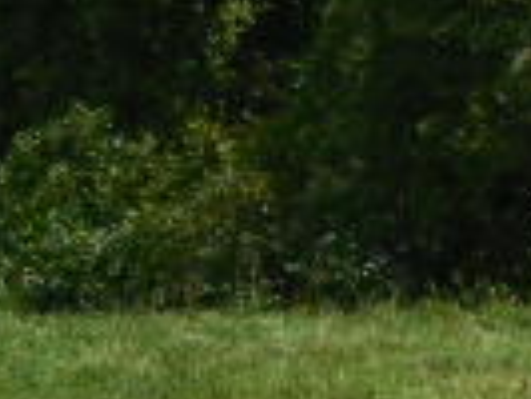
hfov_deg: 2.1
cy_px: 283
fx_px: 14248
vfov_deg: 1.6
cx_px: 331
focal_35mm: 928
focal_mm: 34.4
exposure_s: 1/640
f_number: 5.5
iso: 125
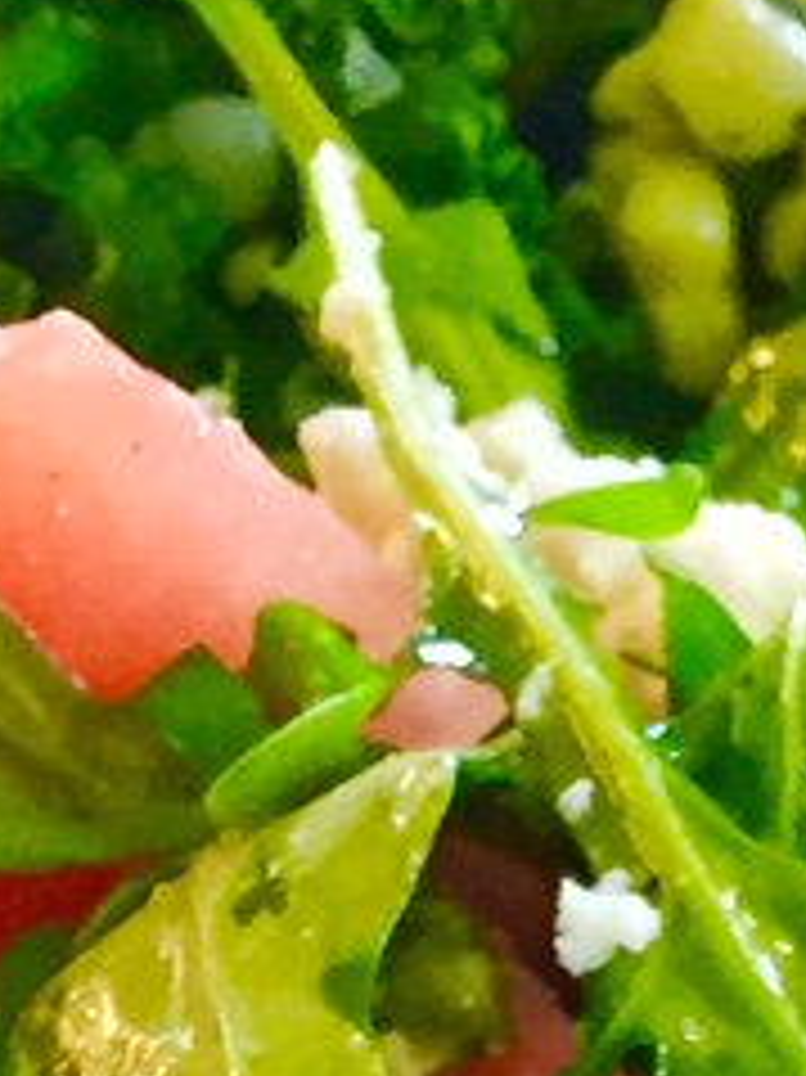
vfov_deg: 8.7
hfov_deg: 7.4
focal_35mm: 198
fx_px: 6152
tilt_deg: -53.0
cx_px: 1063
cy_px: 2922
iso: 100
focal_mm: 4.15
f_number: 2.2
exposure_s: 1/30
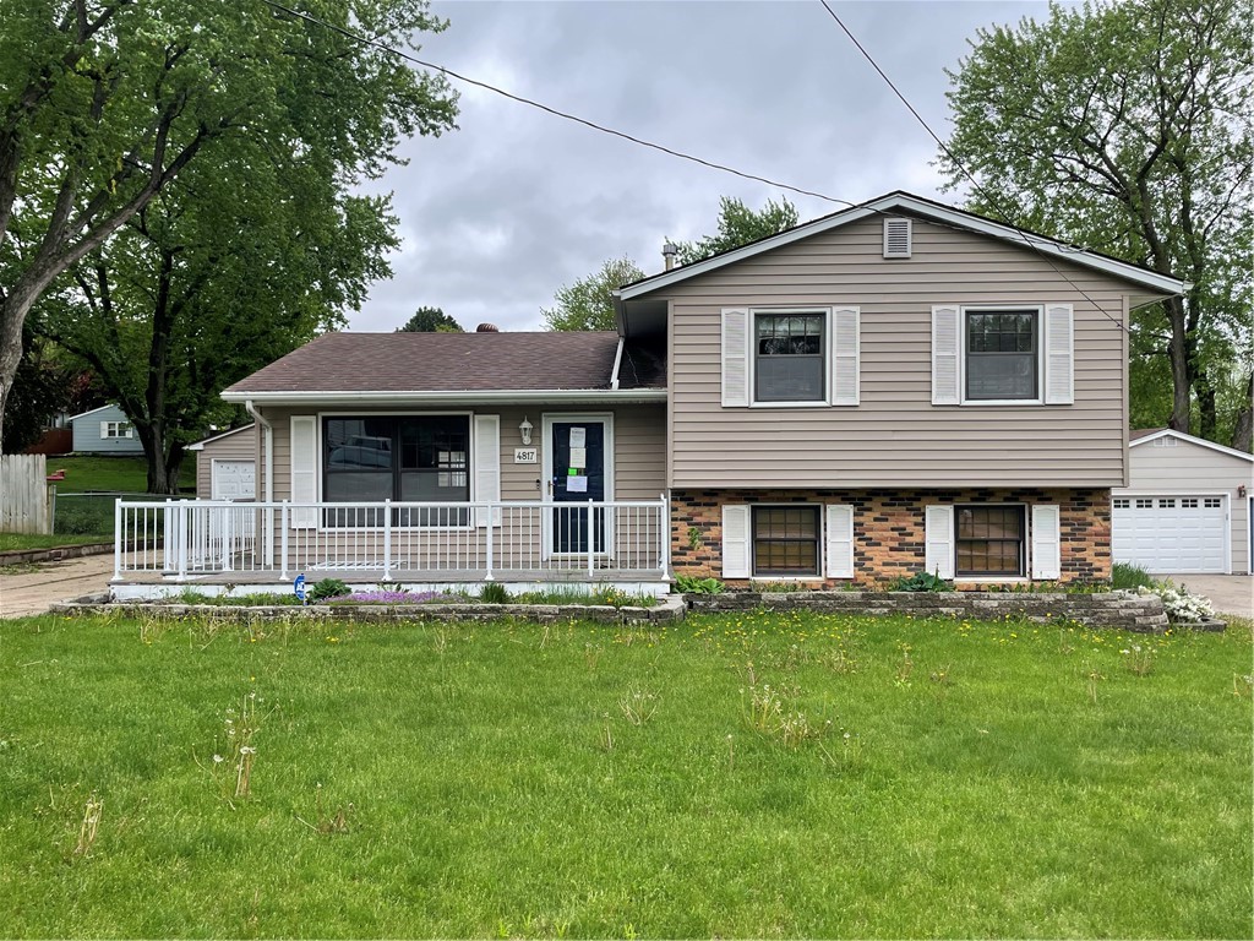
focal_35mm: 26
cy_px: 470
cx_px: 627
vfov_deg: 53.1
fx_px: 942
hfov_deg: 67.3
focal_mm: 4.2
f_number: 1.6
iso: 32
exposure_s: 1/903
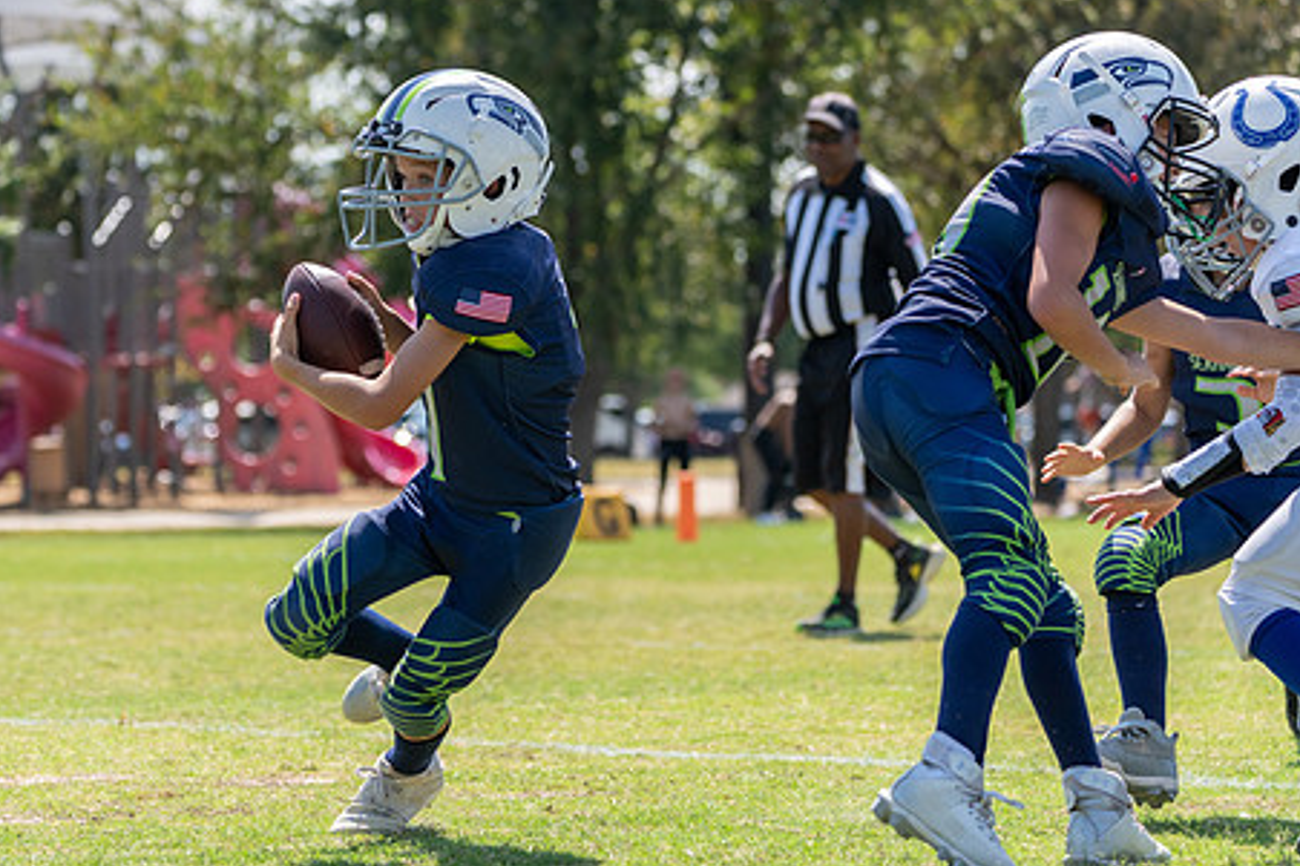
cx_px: 486
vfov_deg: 7.6
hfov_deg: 11.4
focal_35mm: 181
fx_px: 6533
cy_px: 424
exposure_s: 1/1250
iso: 320
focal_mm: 141
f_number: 5
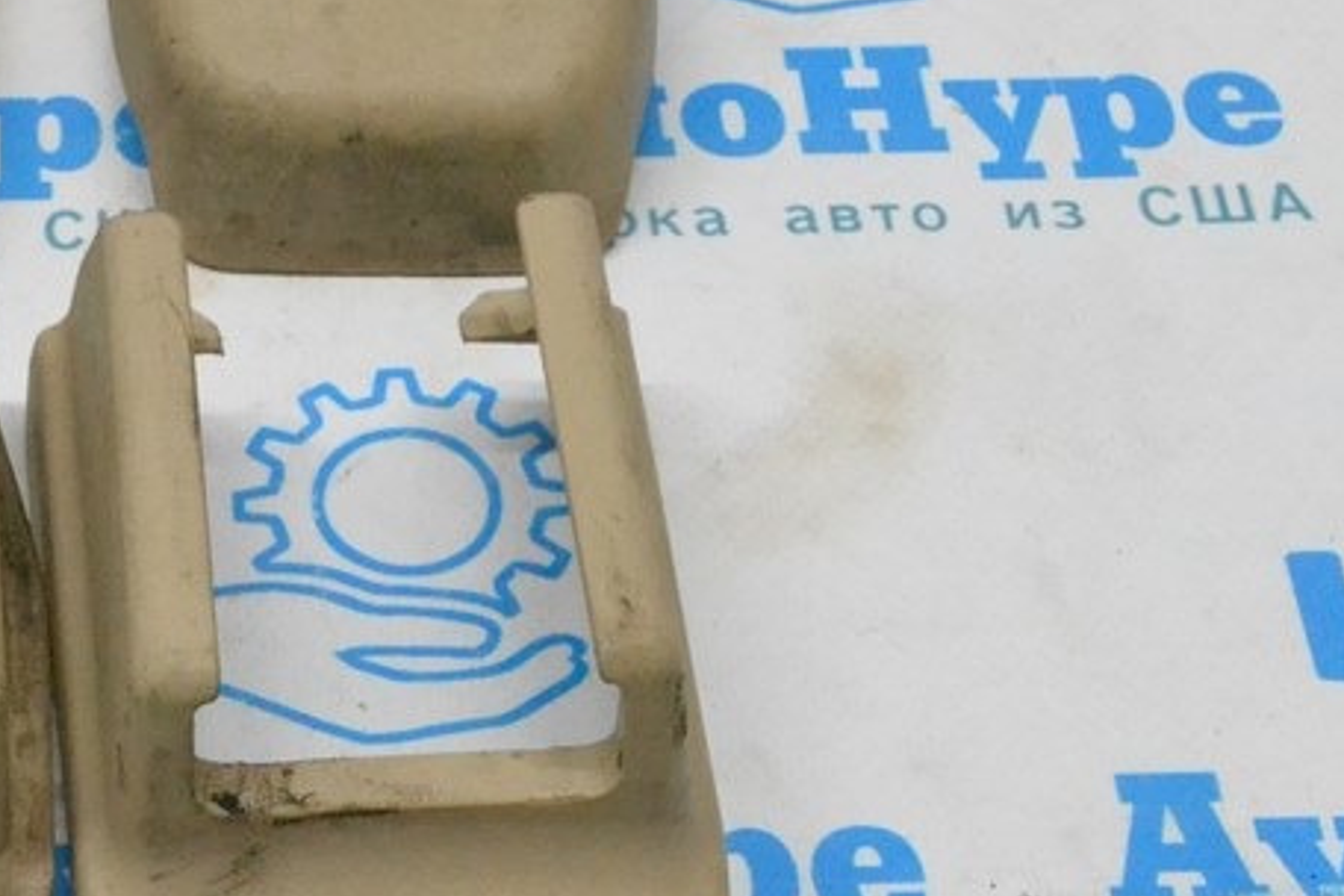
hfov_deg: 19.6
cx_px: -18
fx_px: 3770
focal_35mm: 101
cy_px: 488
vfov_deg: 13.6
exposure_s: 1/160
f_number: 13
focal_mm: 30
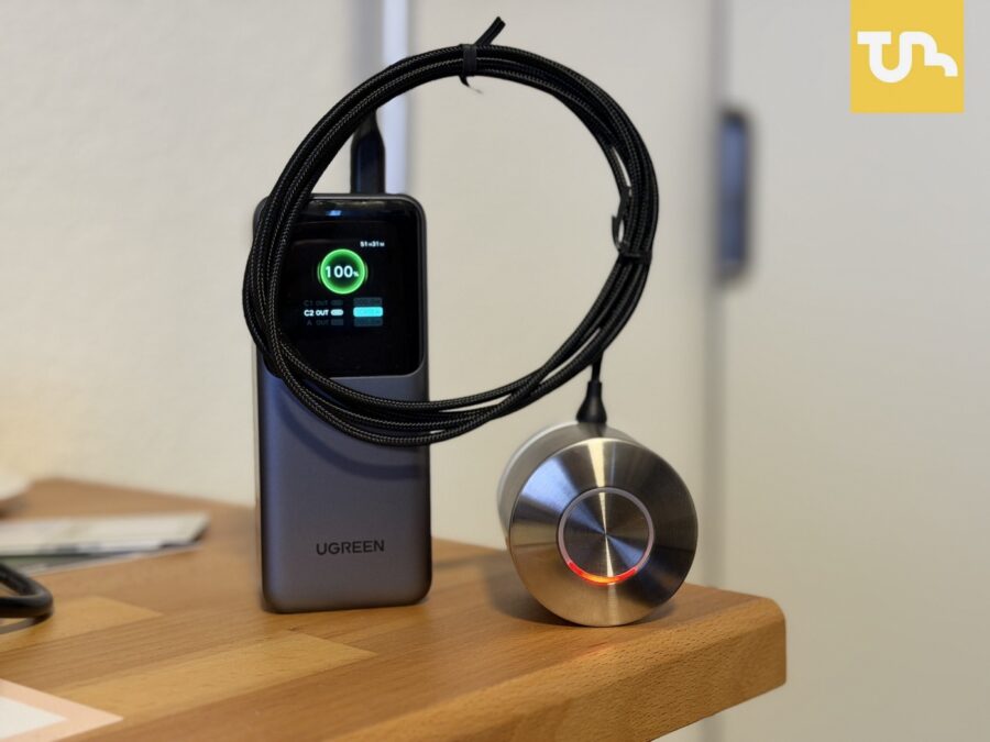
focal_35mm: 48
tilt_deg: -4.4
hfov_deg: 39.7
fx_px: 1373
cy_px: 371
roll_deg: +0.5
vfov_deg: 30.3
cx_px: 495
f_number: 1.78
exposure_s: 1/40
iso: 320
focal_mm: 6.76
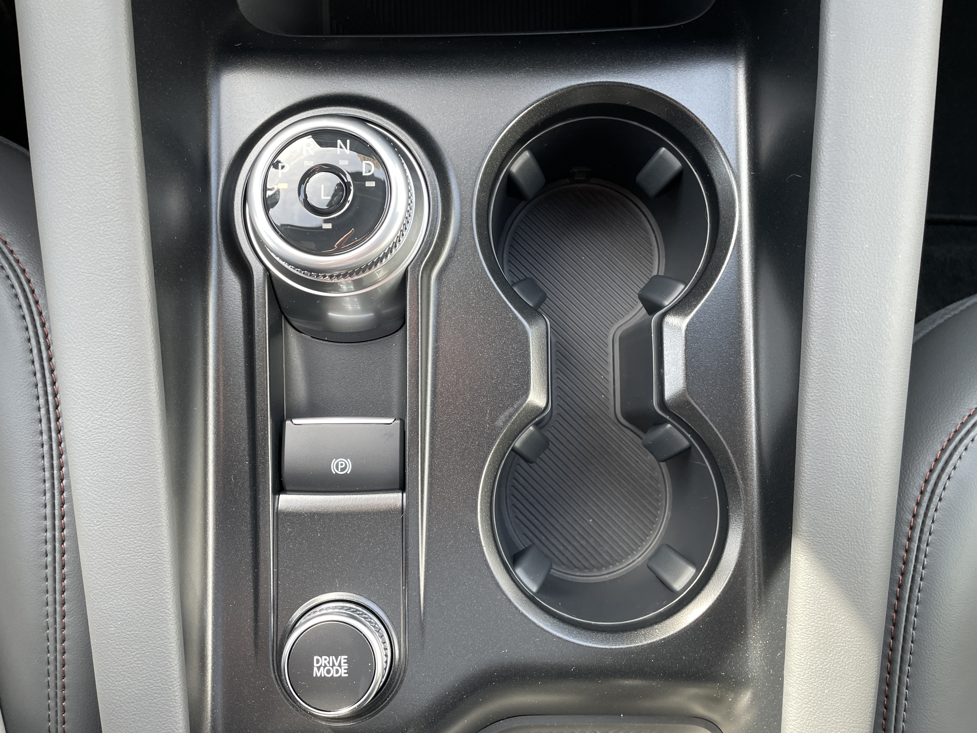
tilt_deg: -87.5
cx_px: 488
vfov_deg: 53.1
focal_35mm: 26
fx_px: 734
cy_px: 366
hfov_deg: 67.3
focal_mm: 4.2
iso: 100
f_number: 1.6
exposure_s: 1/121
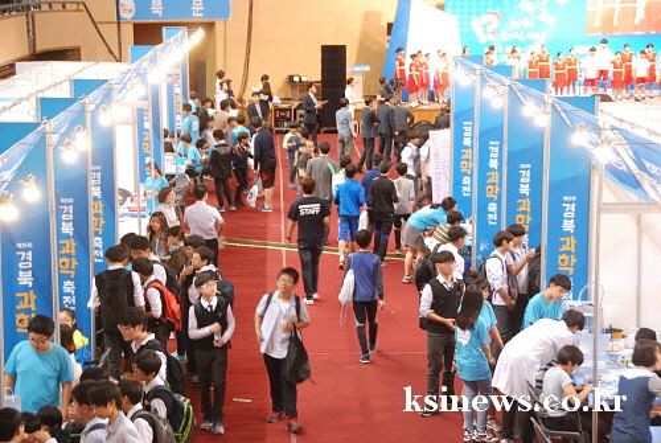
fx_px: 1545
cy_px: 222
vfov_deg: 16.3
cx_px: 330
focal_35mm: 84
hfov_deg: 24.2
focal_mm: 56
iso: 1250
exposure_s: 1/15
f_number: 5
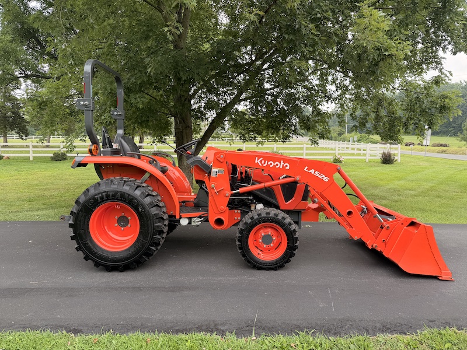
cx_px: 234
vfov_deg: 56.8
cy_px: 175
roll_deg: -0.8
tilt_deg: -3.5
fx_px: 324
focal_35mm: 24
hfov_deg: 71.6
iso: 80
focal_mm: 6.76
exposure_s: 1/822
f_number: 1.78
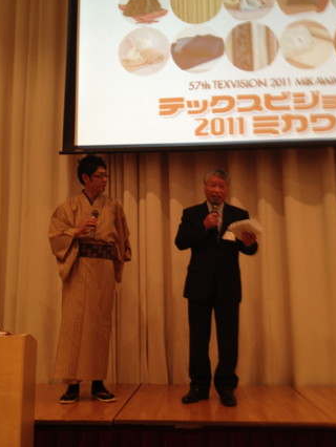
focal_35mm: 37
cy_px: 232
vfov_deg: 50.1
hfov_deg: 38.7
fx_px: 478
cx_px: 166
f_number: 2.4
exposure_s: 1/20
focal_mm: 4.28
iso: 100
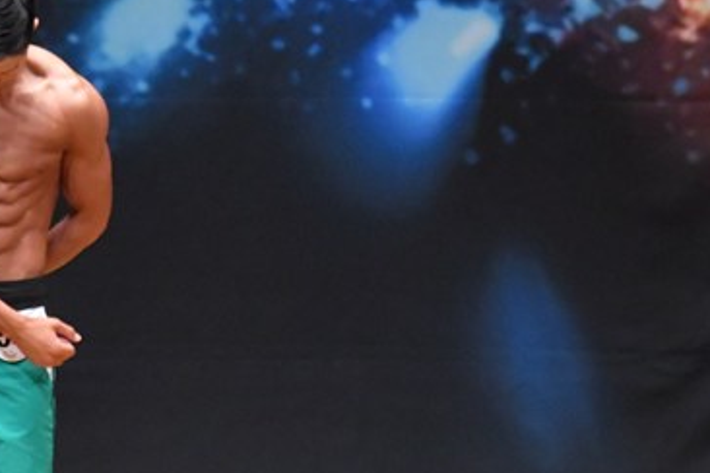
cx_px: -22
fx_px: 11261
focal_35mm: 571
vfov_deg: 2.4
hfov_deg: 3.6
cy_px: 335
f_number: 5.6
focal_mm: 180
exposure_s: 1/400
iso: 8000
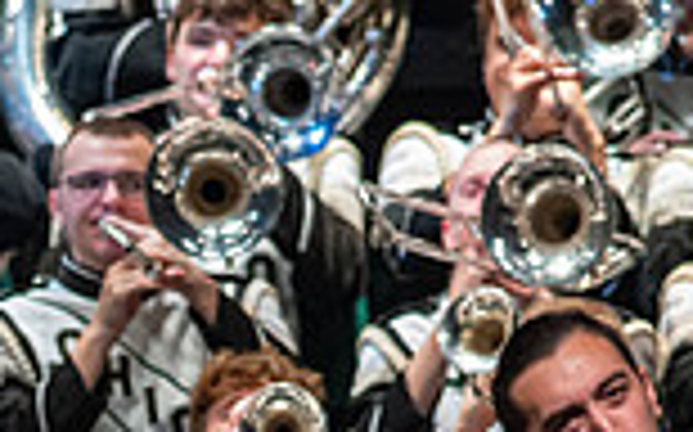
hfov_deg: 1.8
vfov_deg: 1.1
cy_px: 832
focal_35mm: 1148
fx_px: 21666
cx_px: -32
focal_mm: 300
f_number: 5.6
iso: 5000
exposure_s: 1/400
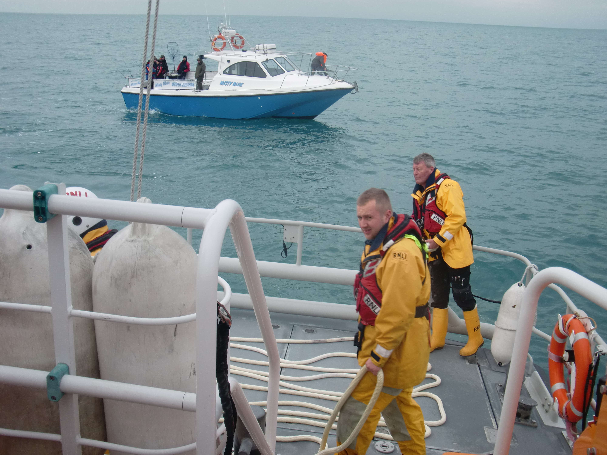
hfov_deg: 49.0
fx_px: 666
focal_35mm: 38
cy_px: 228
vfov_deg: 37.7
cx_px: 304
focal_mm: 6.66
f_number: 3.9
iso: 64
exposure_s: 1/125
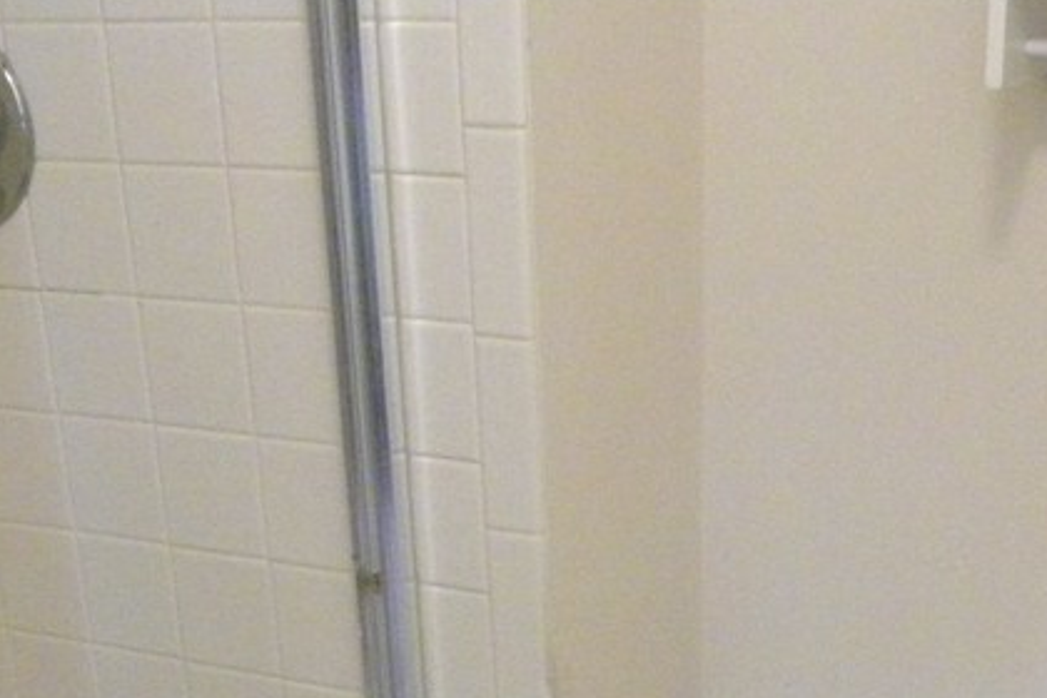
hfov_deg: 30.4
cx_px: 656
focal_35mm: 66
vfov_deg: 18.9
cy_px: 942
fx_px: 1919
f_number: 2.8
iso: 800
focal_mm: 4.6
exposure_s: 1/92.4
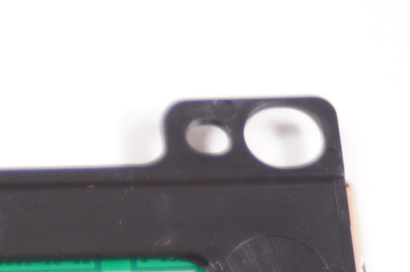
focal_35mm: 306
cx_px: -321
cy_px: 543
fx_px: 3482
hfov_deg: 6.6
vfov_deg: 4.4
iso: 400
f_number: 5.6
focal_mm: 48
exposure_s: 1/100
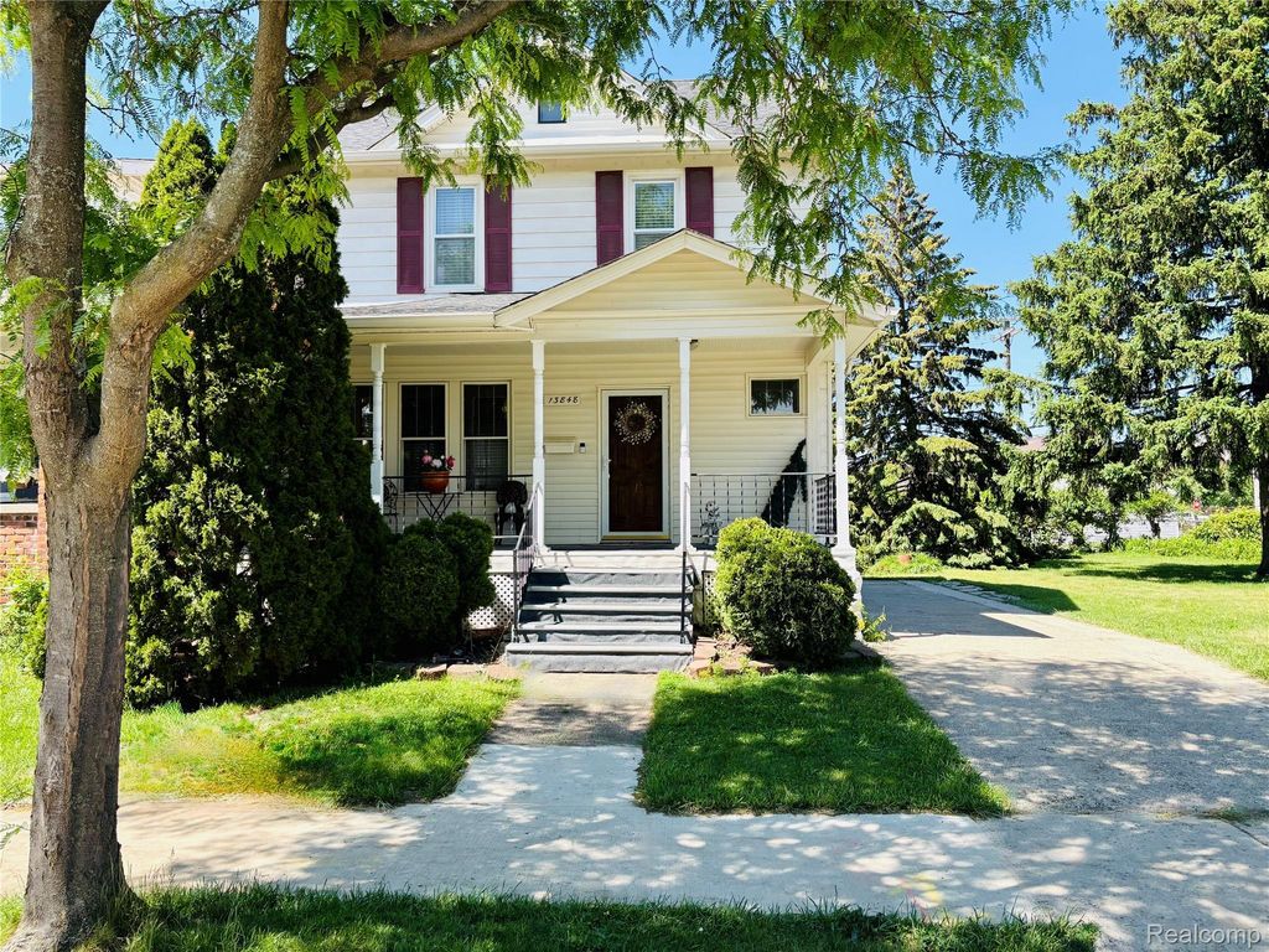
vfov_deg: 53.1
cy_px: 476
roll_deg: +0.9
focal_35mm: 26
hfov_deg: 67.3
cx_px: 634
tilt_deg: +2.9
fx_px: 953
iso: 50
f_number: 1.6
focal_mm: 5.96
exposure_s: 1/987
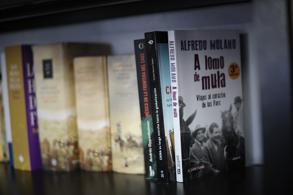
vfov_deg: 27.0
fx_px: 407
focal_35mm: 50
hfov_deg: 39.6
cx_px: 146
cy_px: 98
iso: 640
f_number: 1.4
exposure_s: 1/125
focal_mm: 50
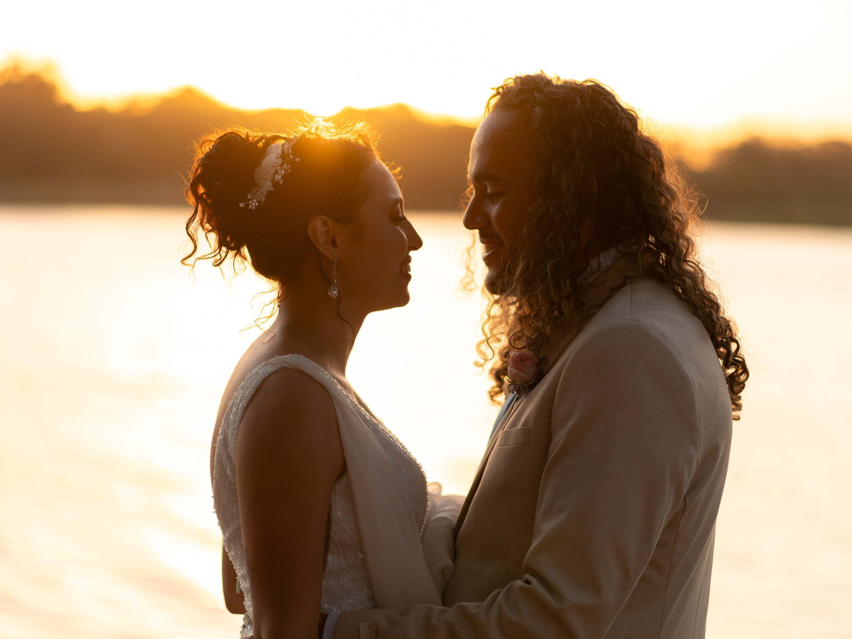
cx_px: 433
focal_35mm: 93
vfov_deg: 15.9
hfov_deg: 21.1
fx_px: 2289
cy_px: 319
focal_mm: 85
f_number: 2
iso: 400
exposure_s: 1/2000
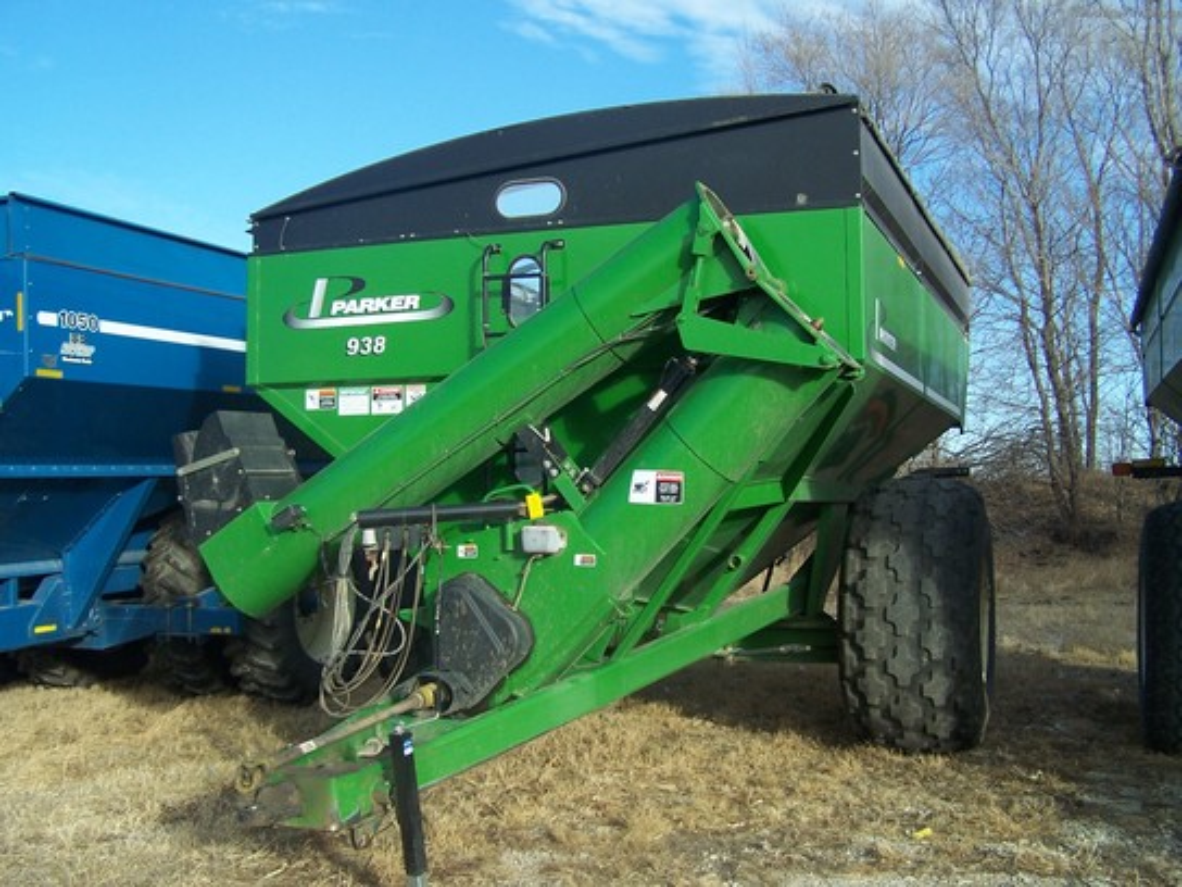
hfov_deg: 49.0
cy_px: 444
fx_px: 1298
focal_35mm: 38
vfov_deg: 37.7
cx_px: 591
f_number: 2.8
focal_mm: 6.3
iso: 80
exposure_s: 1/500
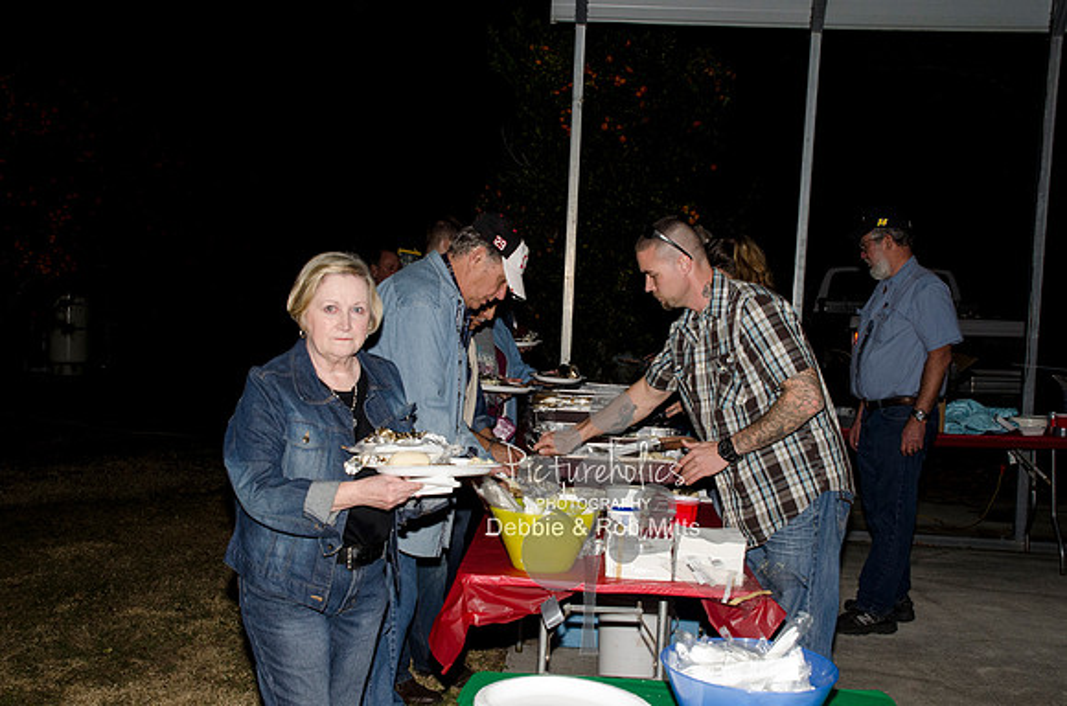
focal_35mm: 45
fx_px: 1331
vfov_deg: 29.7
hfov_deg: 43.7
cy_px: 353
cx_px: 534
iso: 1000
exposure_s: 1/250
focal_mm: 30
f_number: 8
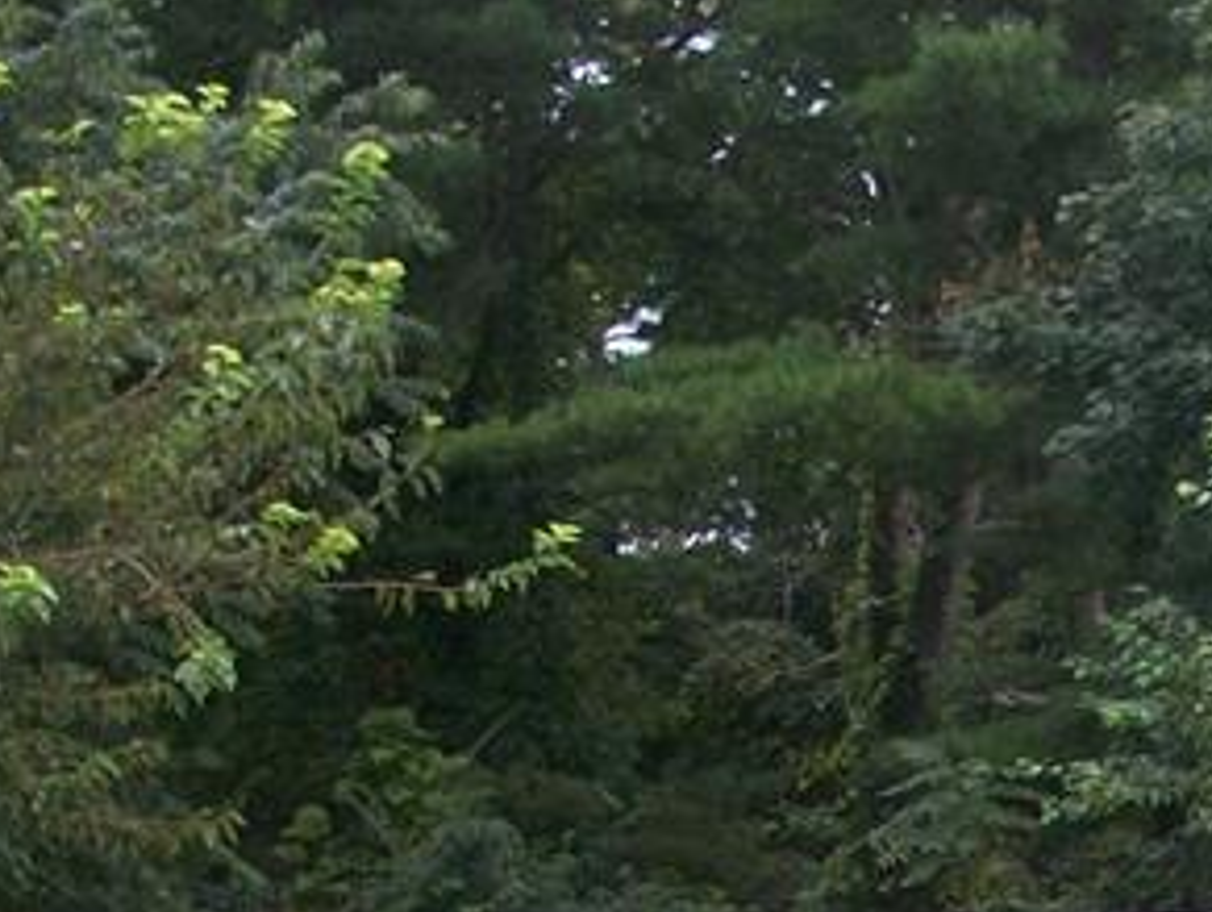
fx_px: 4312
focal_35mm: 123
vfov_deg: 11.5
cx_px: 1574
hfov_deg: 15.3
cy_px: 1458
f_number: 3.1
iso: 80
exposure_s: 1/320
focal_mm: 6.3
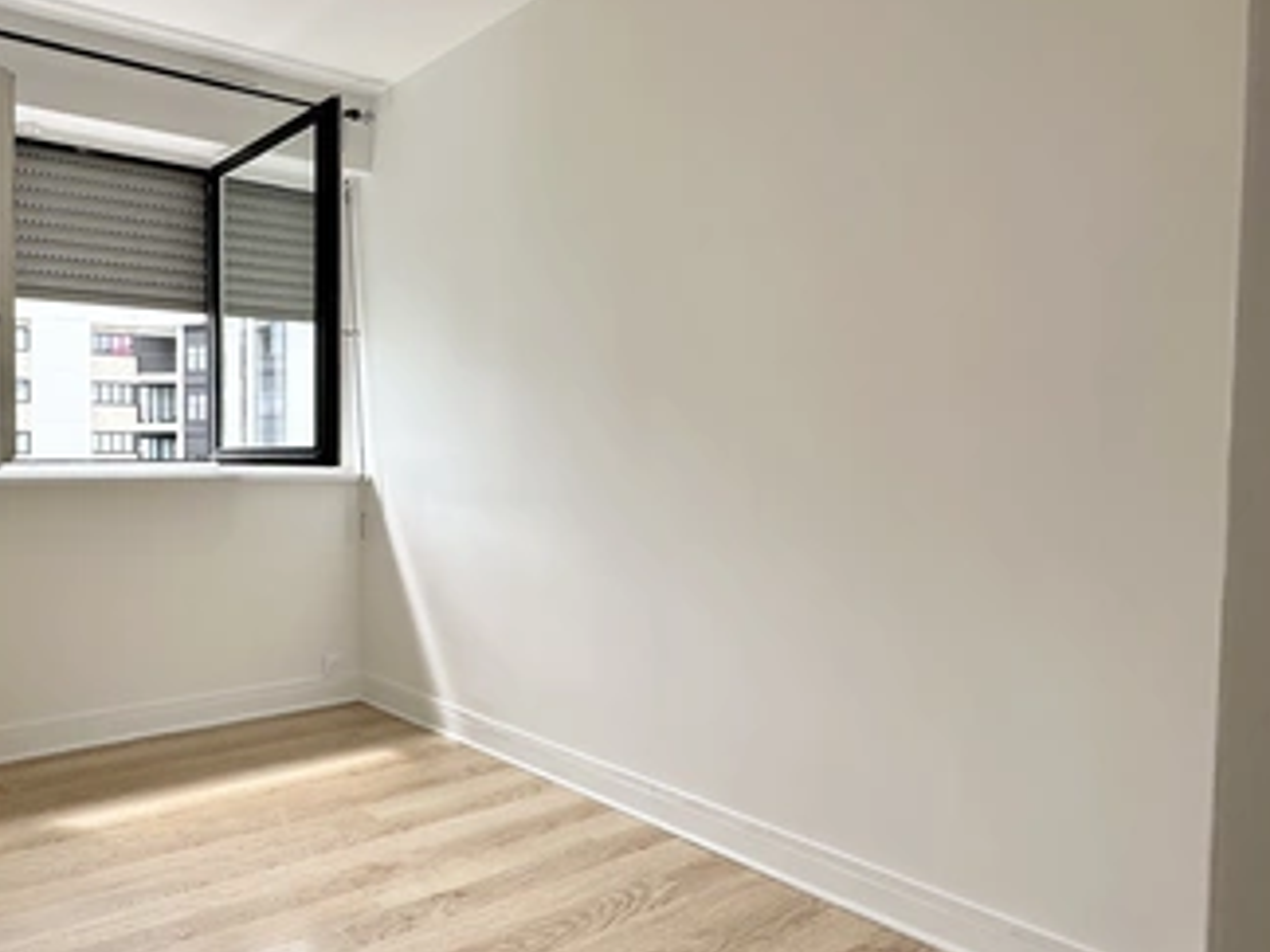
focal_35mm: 23
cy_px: 490
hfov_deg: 66.4
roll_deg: +0.1
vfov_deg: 58.9
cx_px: 237
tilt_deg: -2.0
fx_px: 844
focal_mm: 2.22
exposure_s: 1/311
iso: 40
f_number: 2.2
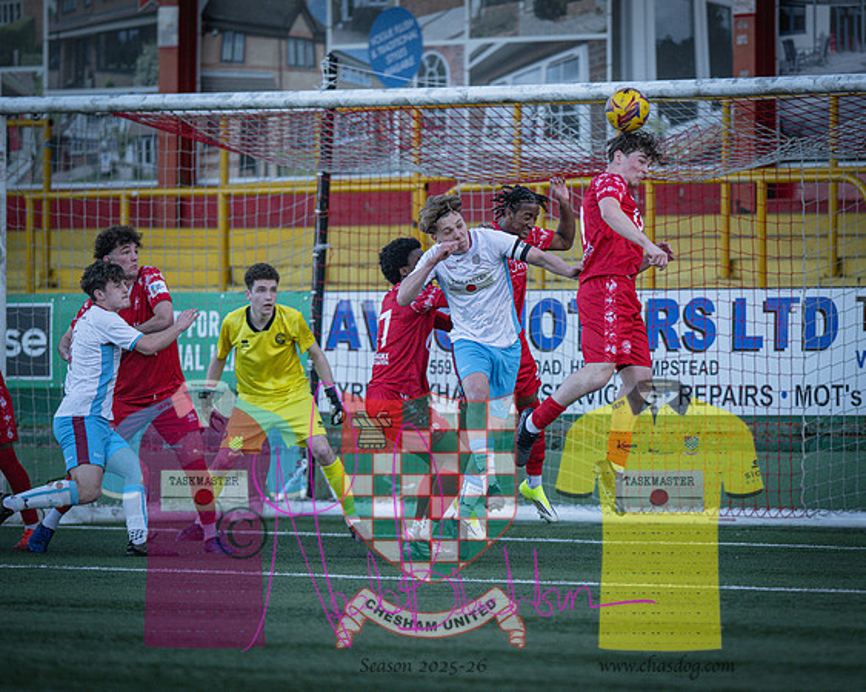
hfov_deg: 5.7
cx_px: 520
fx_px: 8661
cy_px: 346
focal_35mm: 338
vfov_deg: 4.6
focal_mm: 300
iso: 2000
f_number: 3.5
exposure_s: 1/2000
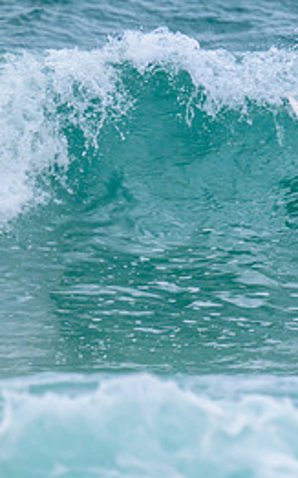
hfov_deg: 1.0
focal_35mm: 1269
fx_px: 16499
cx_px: 516
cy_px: 133
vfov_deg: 1.7
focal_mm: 560
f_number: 8
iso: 640
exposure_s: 1/2000
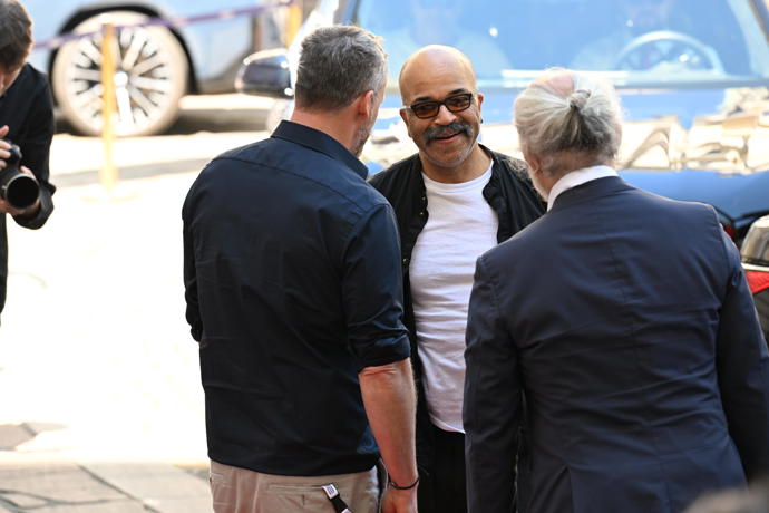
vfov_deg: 6.9
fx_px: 4272
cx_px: 384
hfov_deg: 10.3
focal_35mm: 200
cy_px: 256
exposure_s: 1/500
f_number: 5.6
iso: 1250
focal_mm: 200
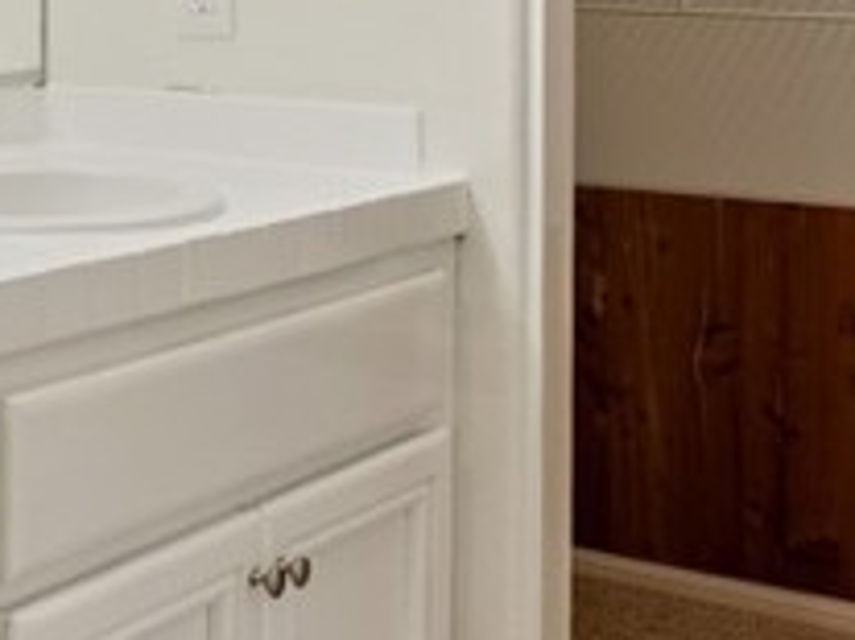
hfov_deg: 21.9
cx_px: -384
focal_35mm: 76
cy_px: -31
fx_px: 1876
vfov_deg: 18.7
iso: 320
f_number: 9
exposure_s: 1/5
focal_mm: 16
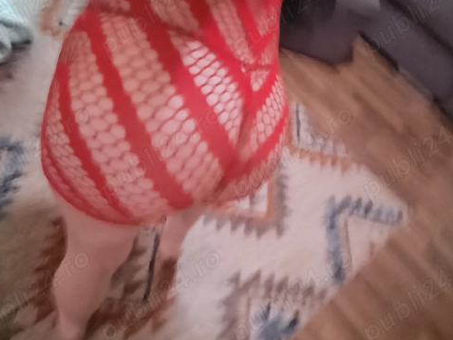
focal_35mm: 31
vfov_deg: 45.4
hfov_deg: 58.4
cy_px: 163
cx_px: 226
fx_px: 406
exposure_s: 1/12.5
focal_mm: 2.22
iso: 3200
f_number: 2.2
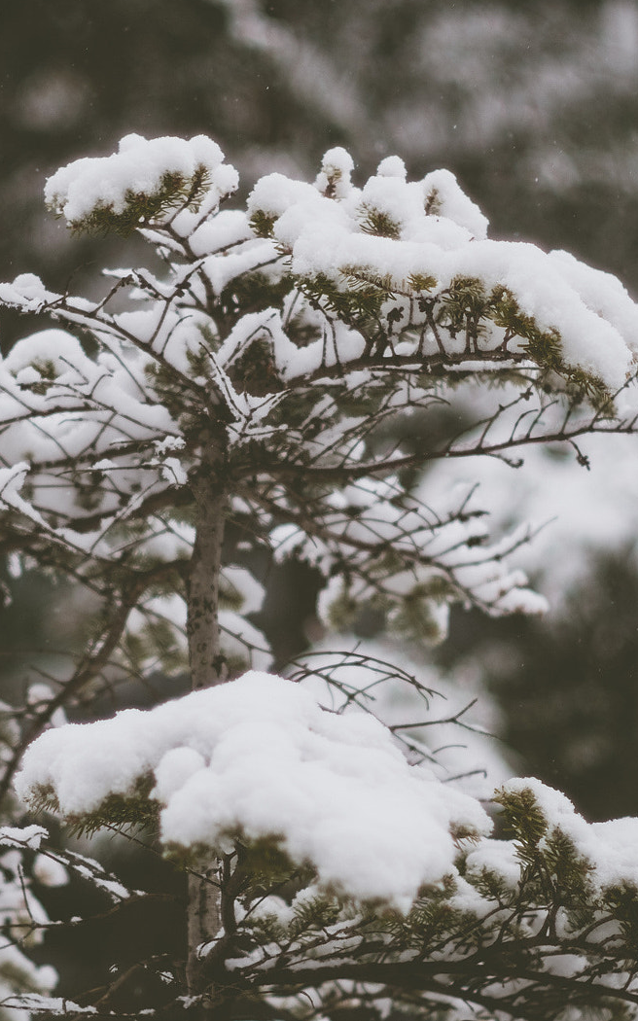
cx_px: 175
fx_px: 1642
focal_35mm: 59
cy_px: 504
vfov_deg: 34.5
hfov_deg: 21.8
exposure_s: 1/500
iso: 400
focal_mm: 25
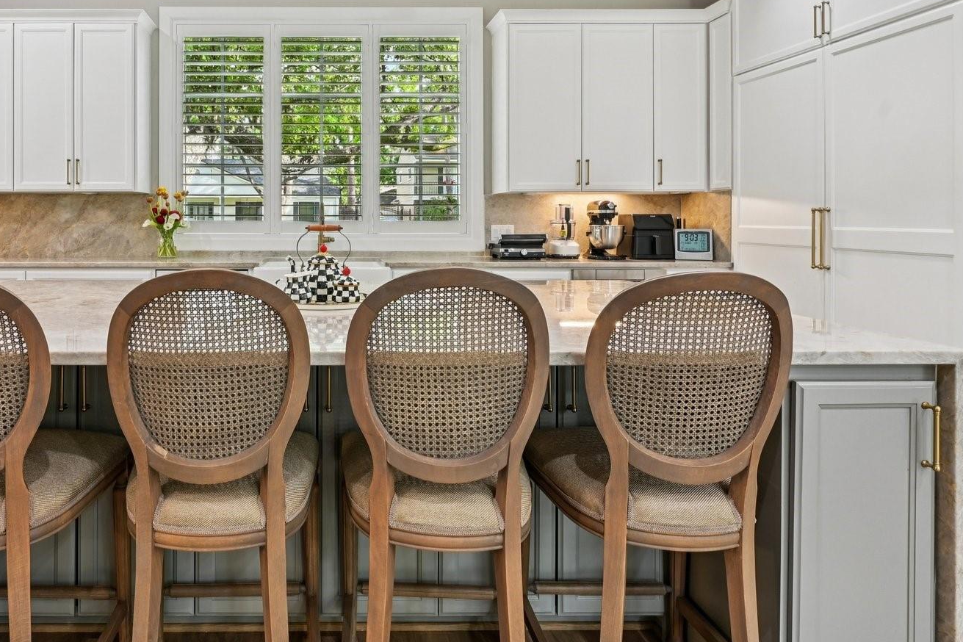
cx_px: 322
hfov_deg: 69.5
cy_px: 244
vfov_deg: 50.8
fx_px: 669
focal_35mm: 25
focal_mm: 16
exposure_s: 1/40
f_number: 8
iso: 400
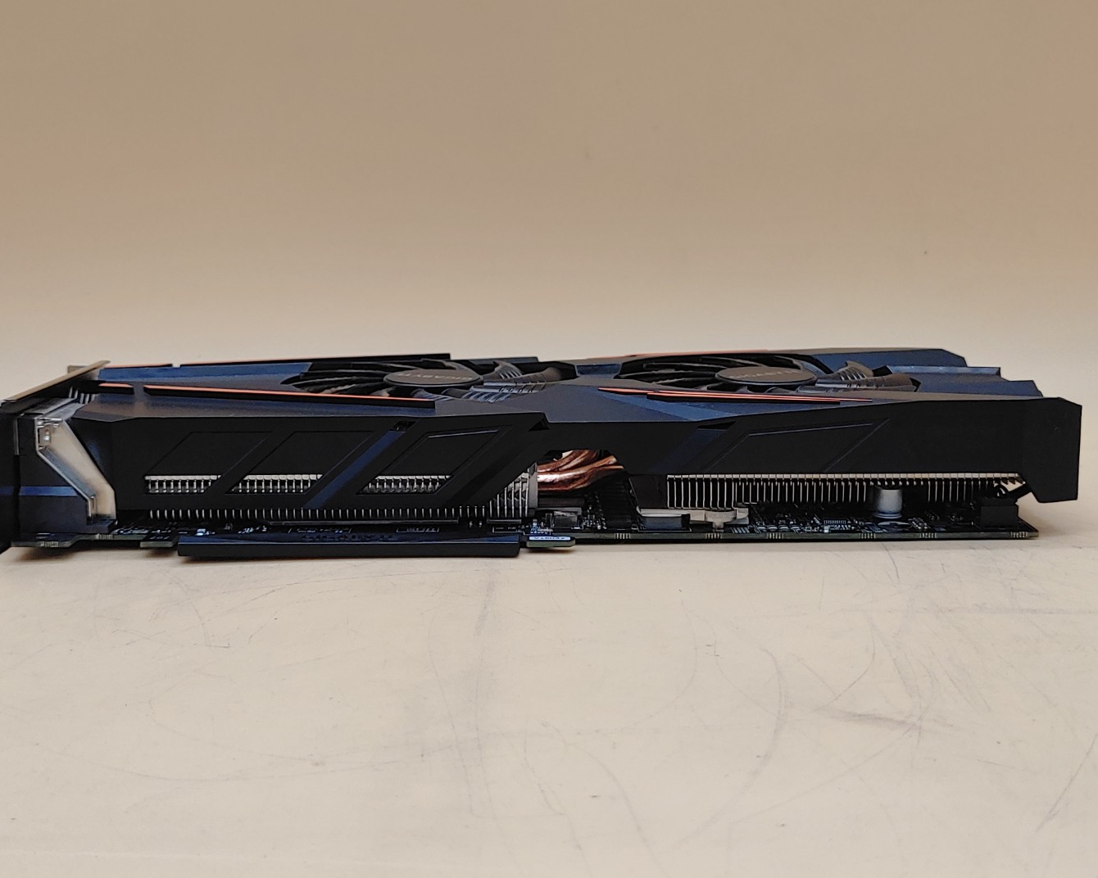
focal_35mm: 43
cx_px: 519
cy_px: 441
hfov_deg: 42.9
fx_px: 1397
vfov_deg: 34.9
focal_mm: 4.36
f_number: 1.8
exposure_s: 1/157
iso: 50
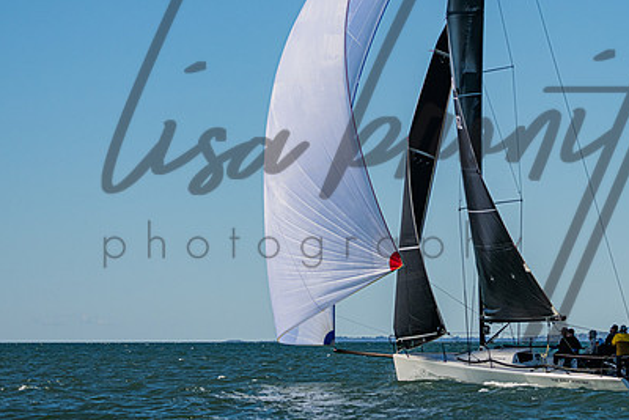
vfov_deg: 6.3
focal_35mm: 217
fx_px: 3793
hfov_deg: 9.5
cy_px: 80
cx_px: 433
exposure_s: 1/6400
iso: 400
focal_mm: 115
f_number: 5.6
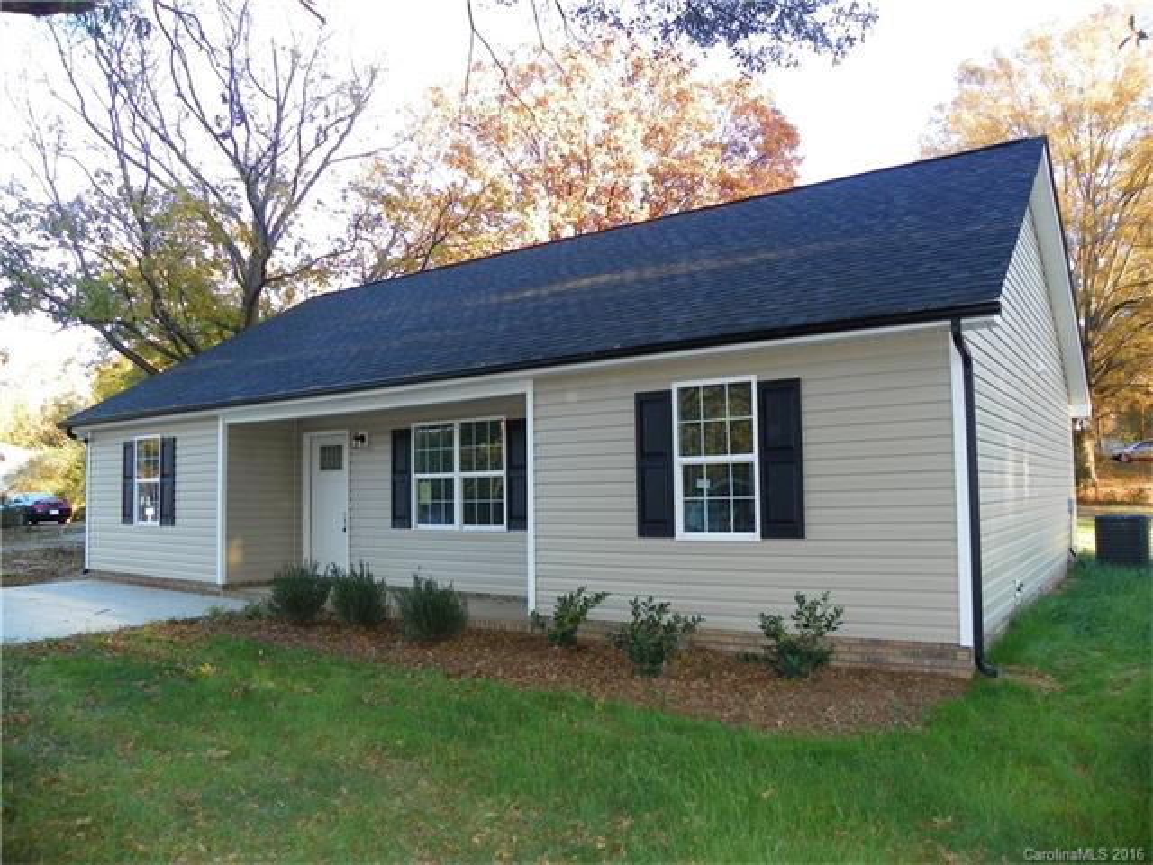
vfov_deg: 53.1
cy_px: 432
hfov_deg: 67.3
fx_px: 866
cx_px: 576
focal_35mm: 26
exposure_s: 1/125
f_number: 2.8
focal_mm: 4.6
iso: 125
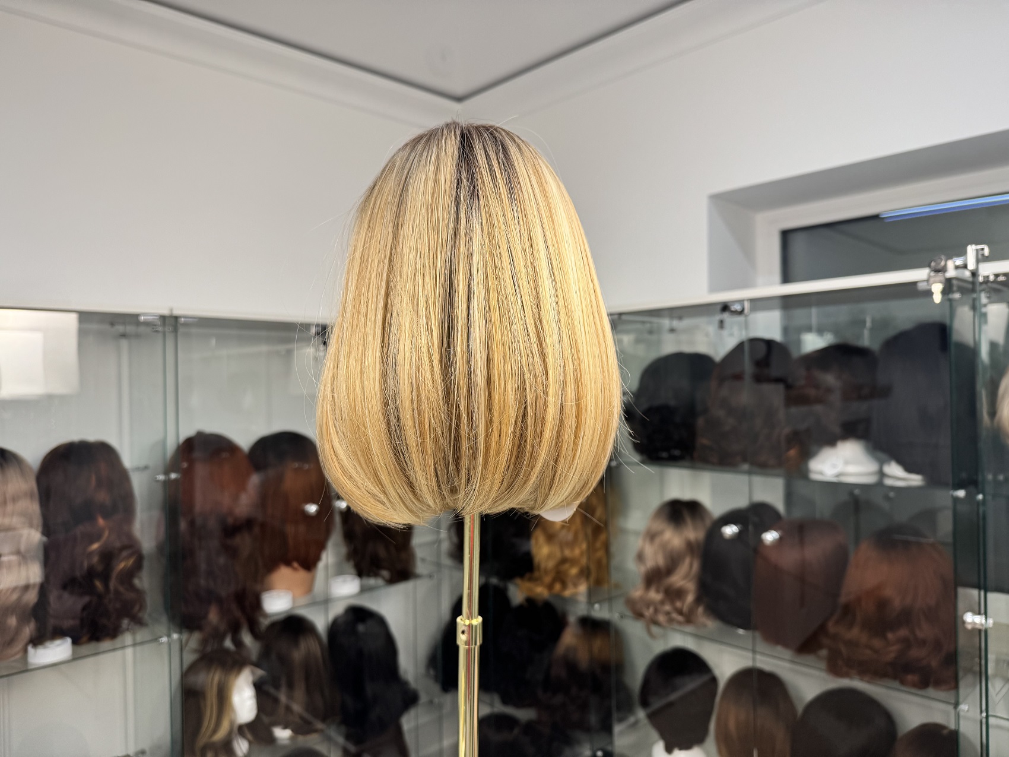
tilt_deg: +0.9
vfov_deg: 56.8
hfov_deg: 71.6
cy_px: 378
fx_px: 700
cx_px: 504
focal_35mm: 24
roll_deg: +0.9
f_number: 1.78
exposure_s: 1/100
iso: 80
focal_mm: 6.76
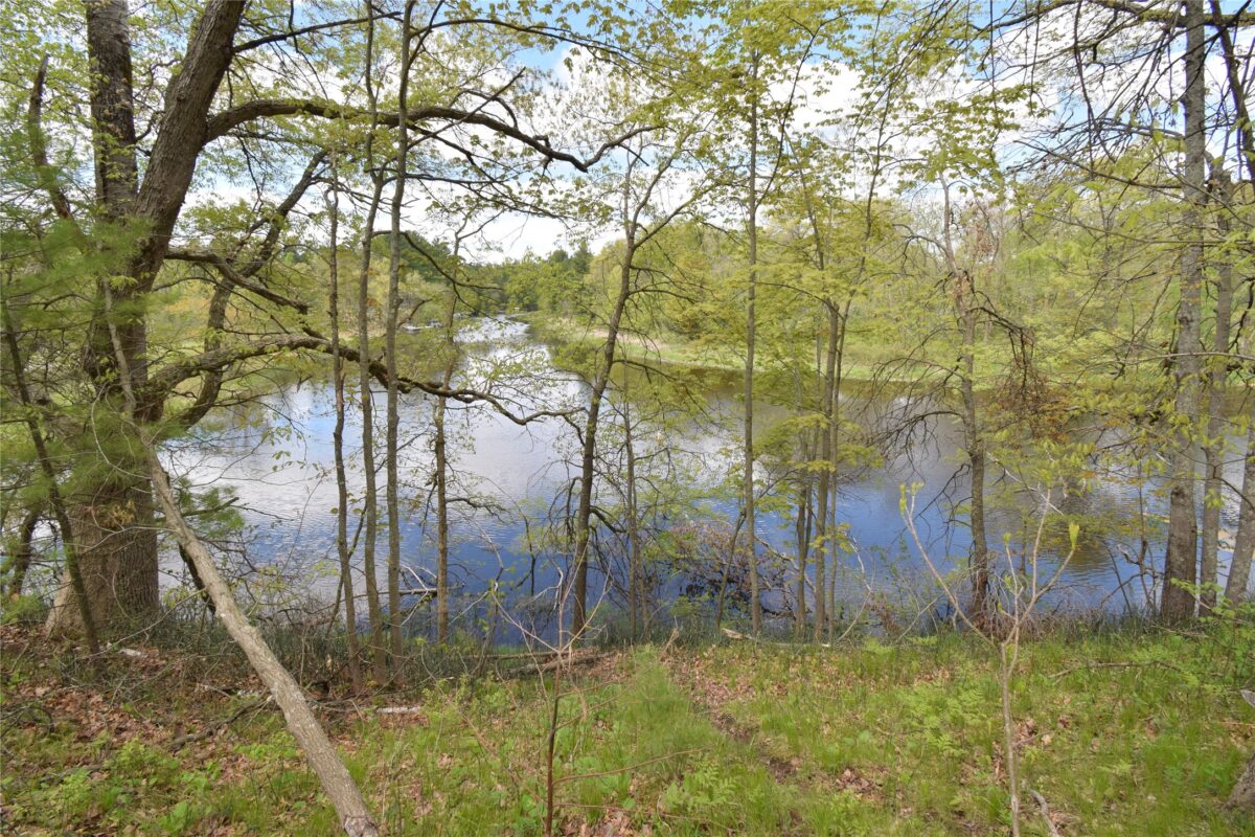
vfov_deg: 77.3
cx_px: 628
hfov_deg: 100.4
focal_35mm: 15
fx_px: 523
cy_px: 418
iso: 320
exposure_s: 1/200
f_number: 11
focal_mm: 10
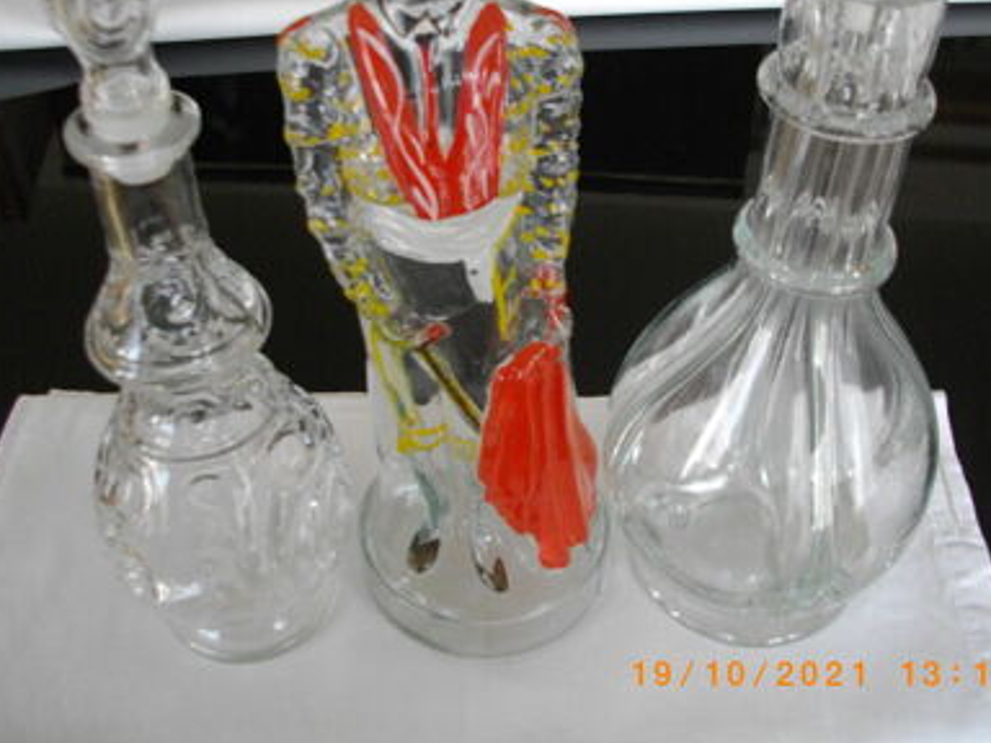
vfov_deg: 35.9
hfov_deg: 46.8
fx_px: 1145
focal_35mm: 40
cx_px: 521
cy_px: 310
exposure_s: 1/50
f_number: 2.9
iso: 200
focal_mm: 5.7
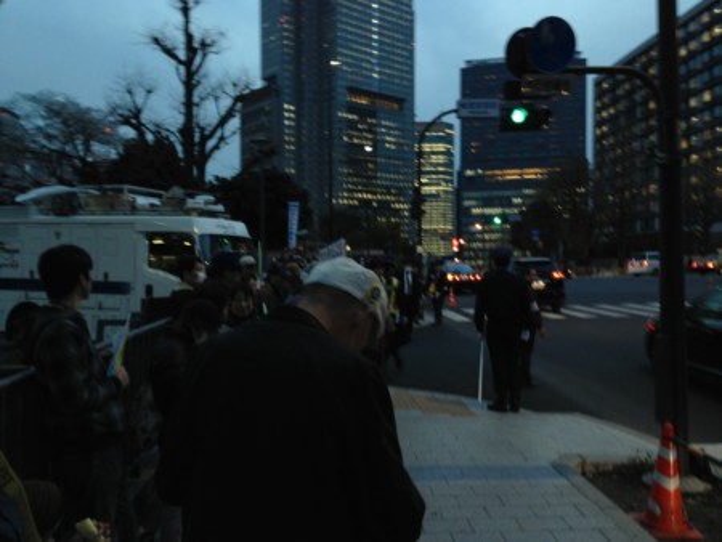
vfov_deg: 43.0
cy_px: 271
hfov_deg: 55.3
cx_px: 361
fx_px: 689
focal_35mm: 33
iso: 64
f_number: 2.4
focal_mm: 4.13
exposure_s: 1/20
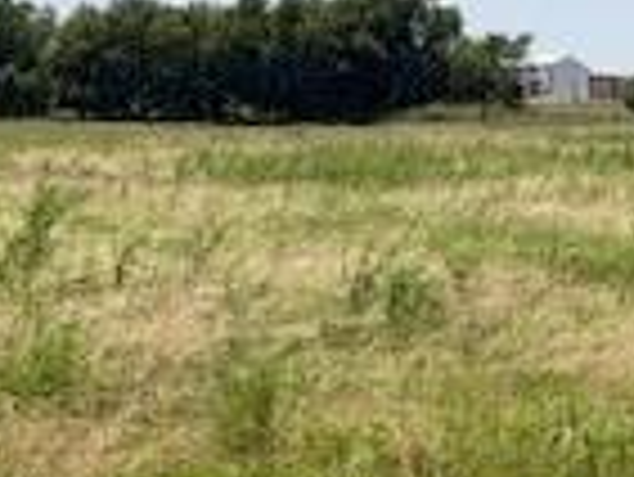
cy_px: 536
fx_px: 2163
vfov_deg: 12.3
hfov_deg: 14.2
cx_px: 1237
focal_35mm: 118
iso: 64
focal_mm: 5.96
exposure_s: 1/5348
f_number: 1.6
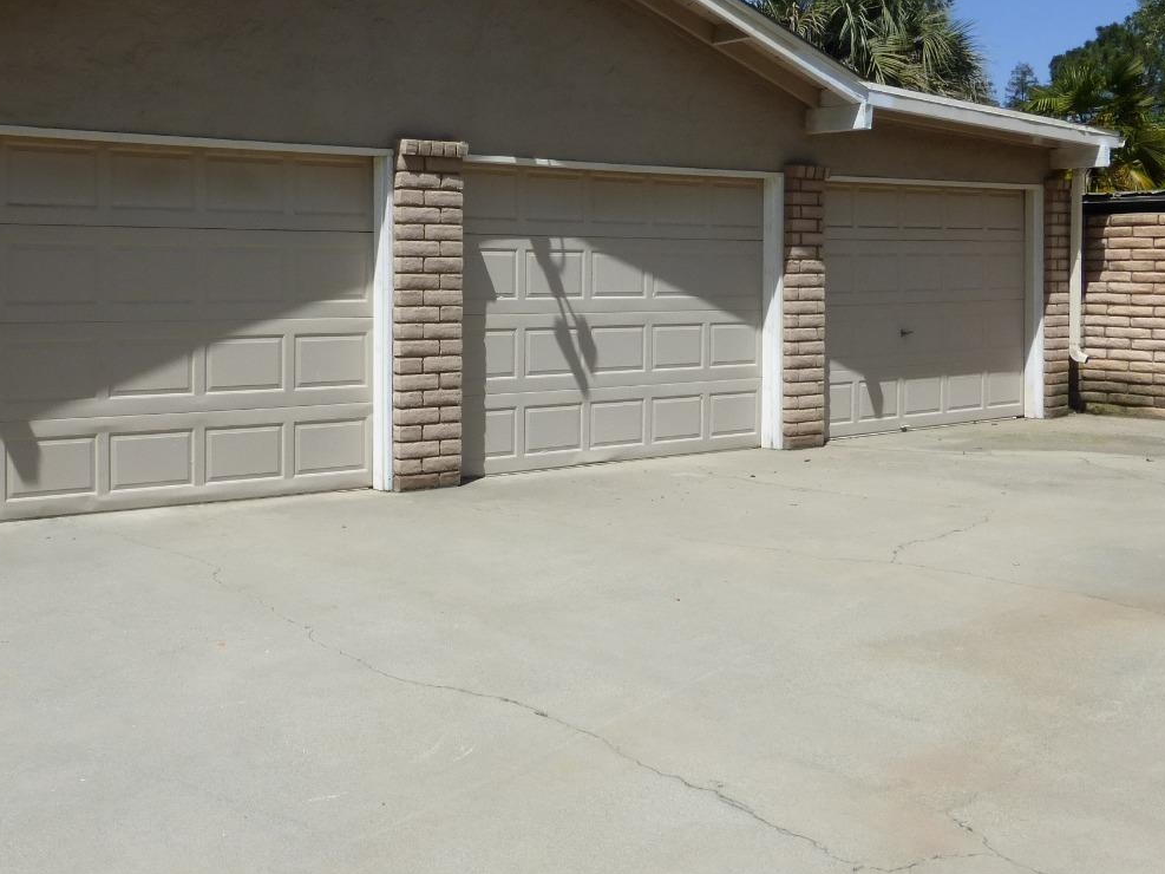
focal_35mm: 38
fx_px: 1279
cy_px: 303
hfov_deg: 47.7
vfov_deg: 37.4
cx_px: 338
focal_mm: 4.3
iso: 100
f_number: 4
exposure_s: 1/1300
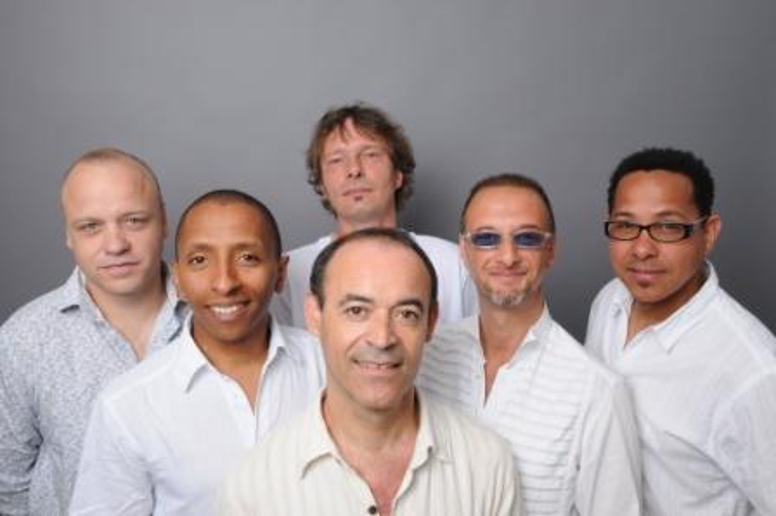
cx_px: 388
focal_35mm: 30
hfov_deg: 62.0
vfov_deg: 43.5
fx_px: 646
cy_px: 258
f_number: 8
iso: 200
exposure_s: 1/160
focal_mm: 20
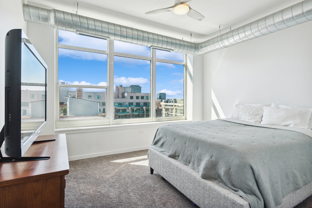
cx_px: 152
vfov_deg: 67.3
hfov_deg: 90.0
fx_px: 156
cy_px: 99
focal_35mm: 18
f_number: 8
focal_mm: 17
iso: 200
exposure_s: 1/80
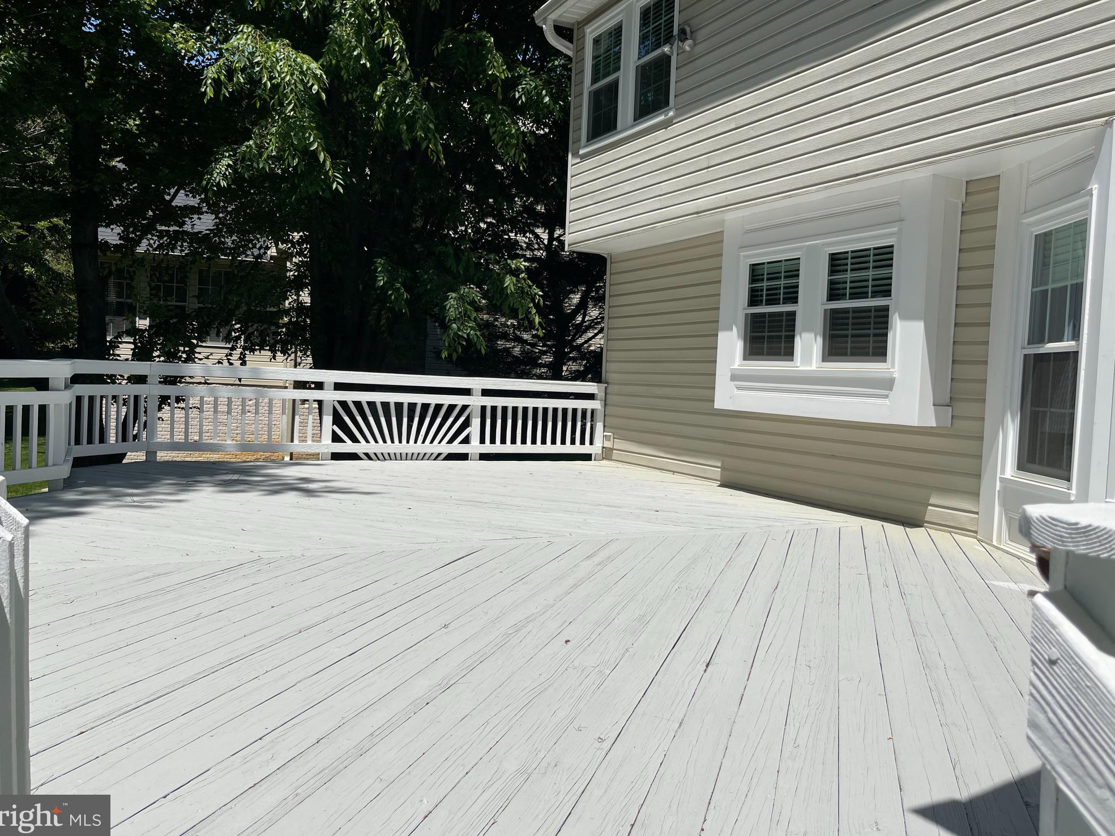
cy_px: 406
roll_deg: -3.0
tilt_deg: -2.4
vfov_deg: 53.1
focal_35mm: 26
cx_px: 549
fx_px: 838
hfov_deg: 67.3
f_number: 1.6
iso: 32
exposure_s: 1/6579
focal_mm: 5.1
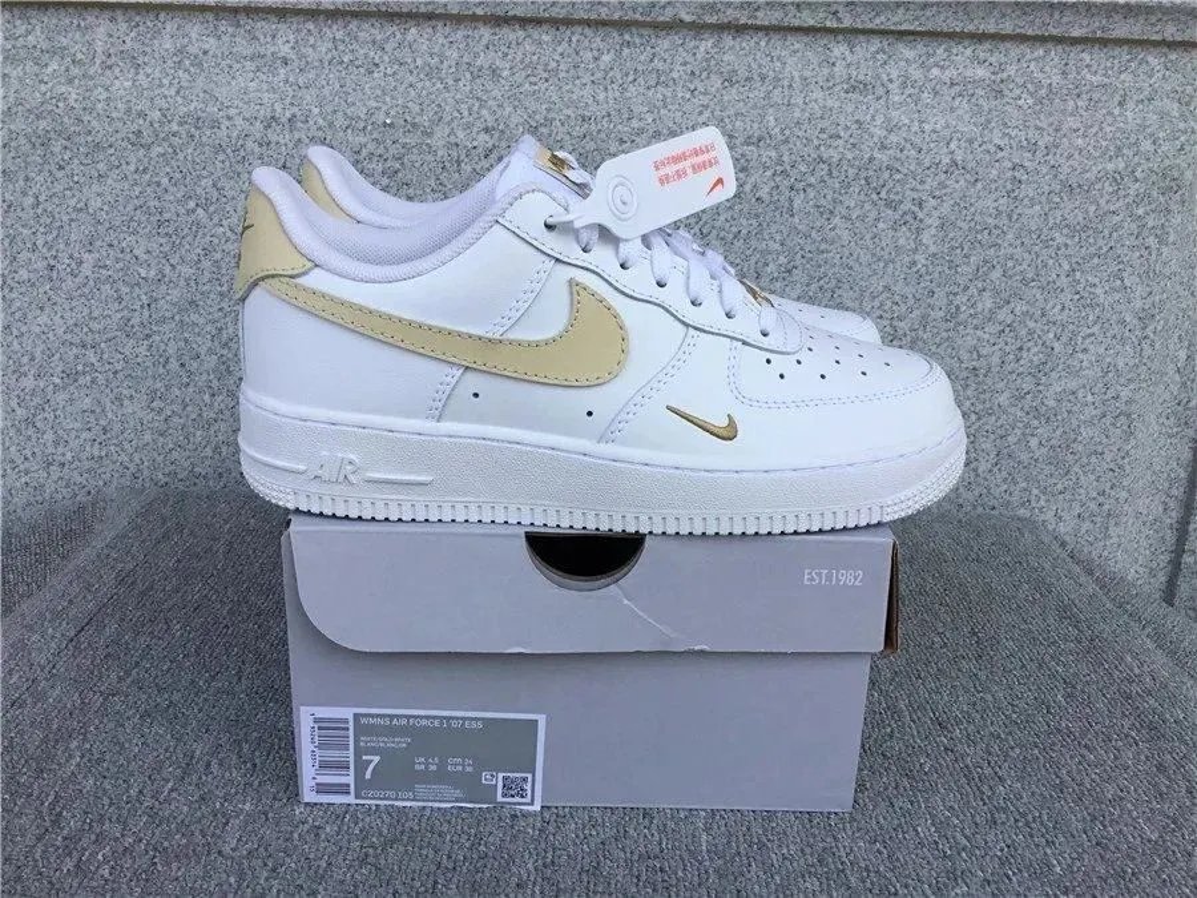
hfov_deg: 58.4
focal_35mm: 31
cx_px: 598
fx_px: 1072
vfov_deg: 45.4
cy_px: 449
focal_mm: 3.3
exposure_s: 1/558
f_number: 2.4
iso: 25
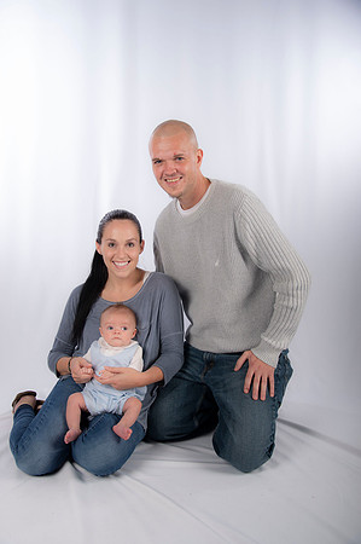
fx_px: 528
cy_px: 272
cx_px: 180
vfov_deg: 54.5
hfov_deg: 37.8
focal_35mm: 35
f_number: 5.6
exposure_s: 1/200
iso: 100
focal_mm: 35
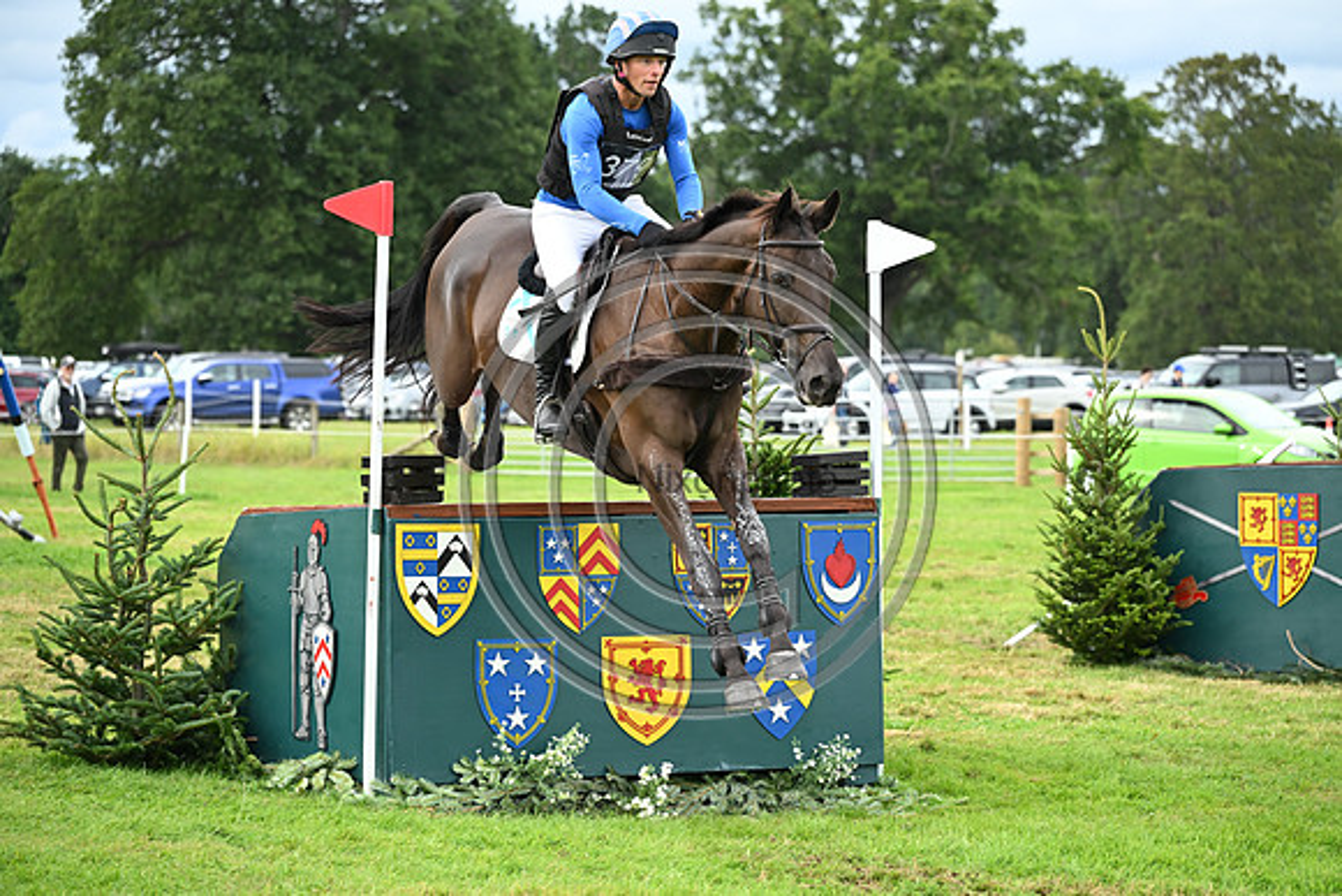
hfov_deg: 18.6
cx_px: 671
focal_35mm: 110
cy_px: 448
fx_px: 4101
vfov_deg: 12.5
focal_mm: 110
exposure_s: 1/1250
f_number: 4.5
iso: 1100
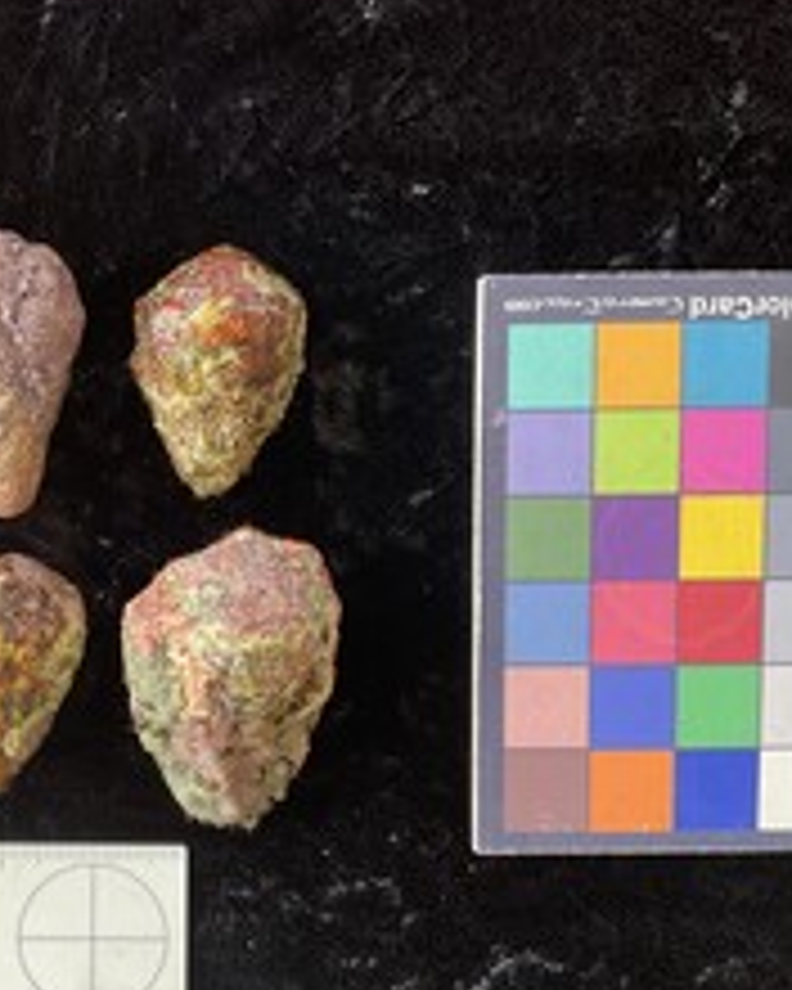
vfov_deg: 41.1
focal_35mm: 45
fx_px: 1319
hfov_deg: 32.3
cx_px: 126
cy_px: 551
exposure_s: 1/60
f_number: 1.8
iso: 40
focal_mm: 3
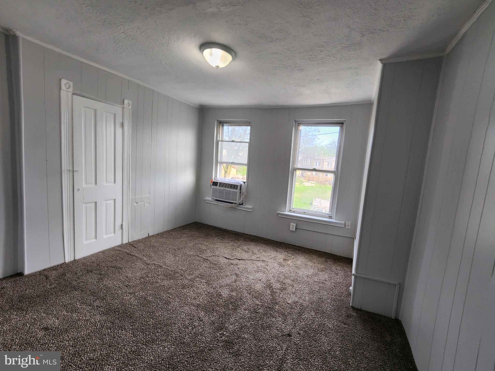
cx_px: 248
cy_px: 186
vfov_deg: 89.9
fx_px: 186
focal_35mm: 13
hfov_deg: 106.2
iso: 80
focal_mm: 2.2
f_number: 2.2
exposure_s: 1/60
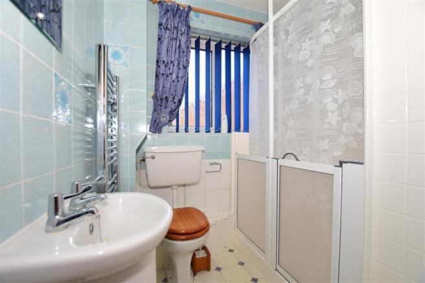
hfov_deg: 100.4
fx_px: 177
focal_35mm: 15
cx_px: 212
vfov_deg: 77.3
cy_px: 142
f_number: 5
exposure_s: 1/100
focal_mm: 10
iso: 200
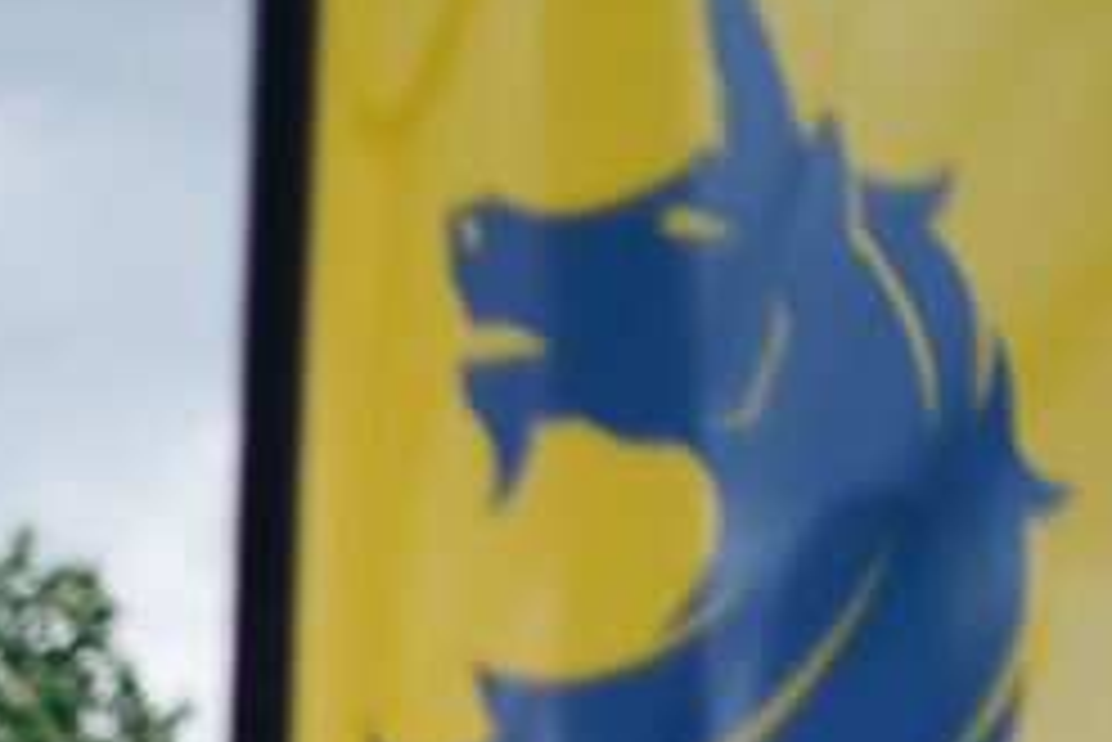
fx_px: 8005
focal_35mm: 259
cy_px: 1752
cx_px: -1616
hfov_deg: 7.4
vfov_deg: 5.2
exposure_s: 1/6400
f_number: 1.8
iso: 125
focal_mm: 50
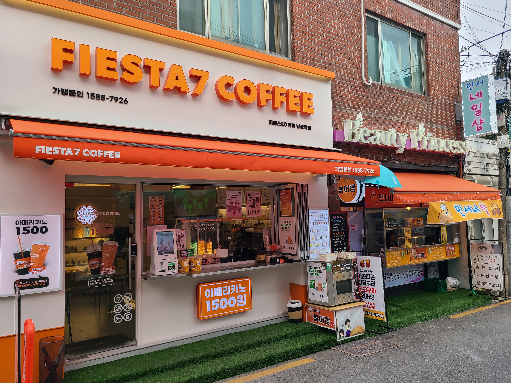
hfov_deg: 67.3
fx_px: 384
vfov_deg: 53.1
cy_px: 192
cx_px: 256
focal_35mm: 26
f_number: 1.8
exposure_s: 1/827
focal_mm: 5.4
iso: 40
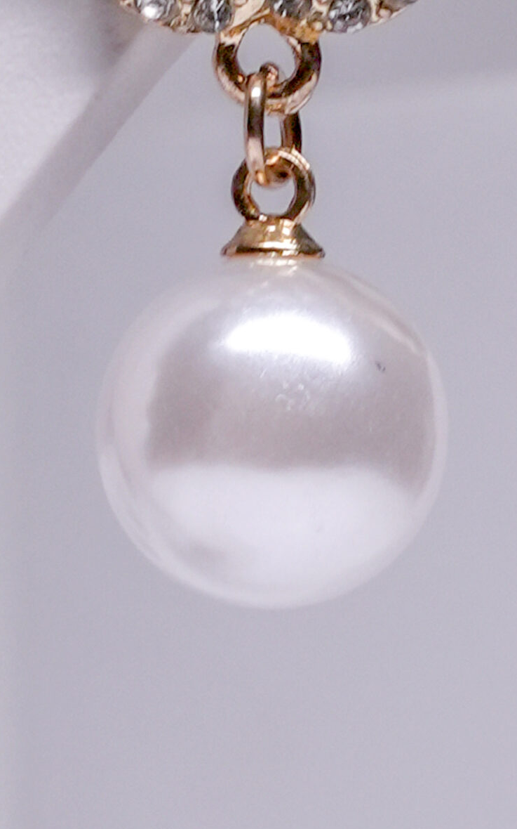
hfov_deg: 11.4
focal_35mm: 115
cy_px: 45
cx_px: 205
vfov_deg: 17.8
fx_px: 2594
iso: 500
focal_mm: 35
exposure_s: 1/100
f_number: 9
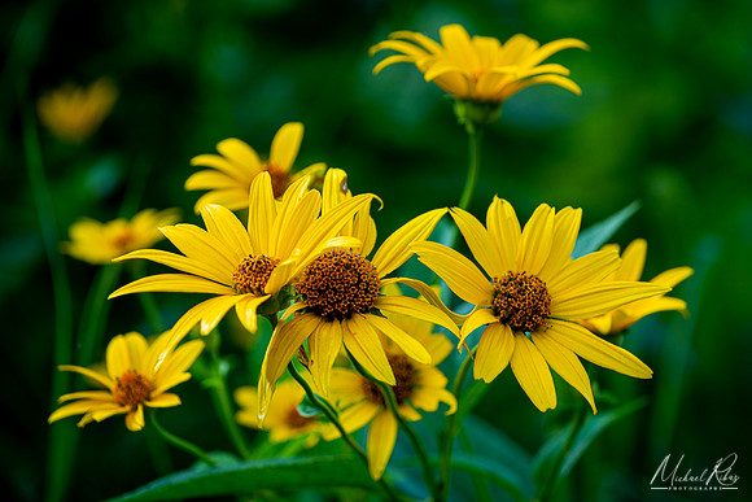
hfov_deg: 9.8
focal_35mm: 210
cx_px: 379
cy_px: 239
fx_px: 4382
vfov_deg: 6.6
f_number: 8
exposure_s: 1/60
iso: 200
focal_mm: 200
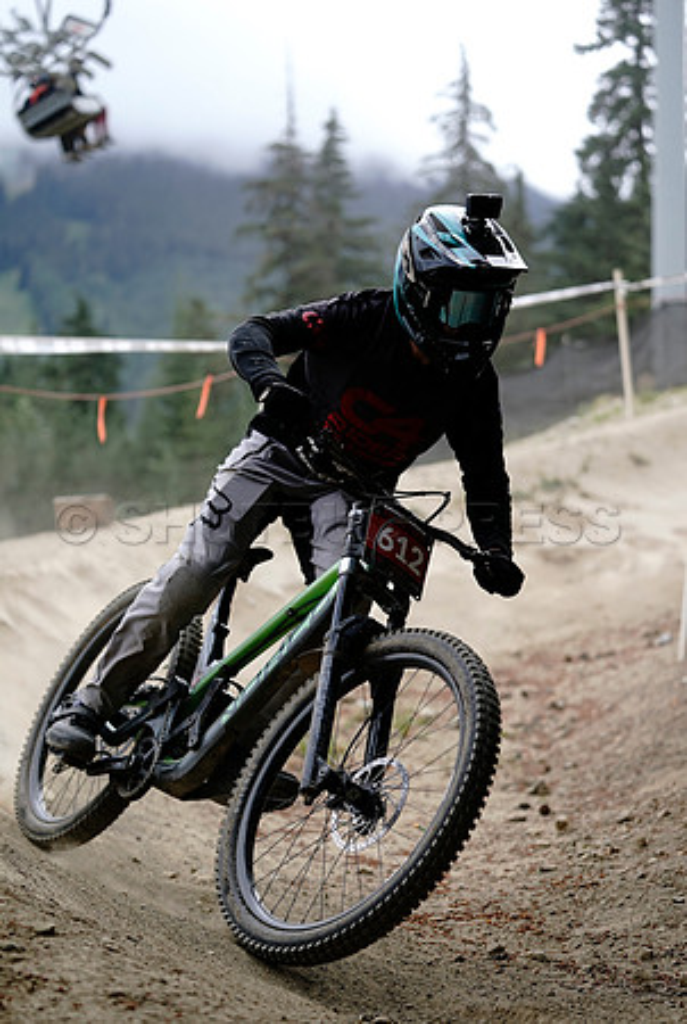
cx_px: 344
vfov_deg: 28.8
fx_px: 1994
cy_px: 512
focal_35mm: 70
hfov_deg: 19.5
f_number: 2.8
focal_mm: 70
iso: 400
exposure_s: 1/1600
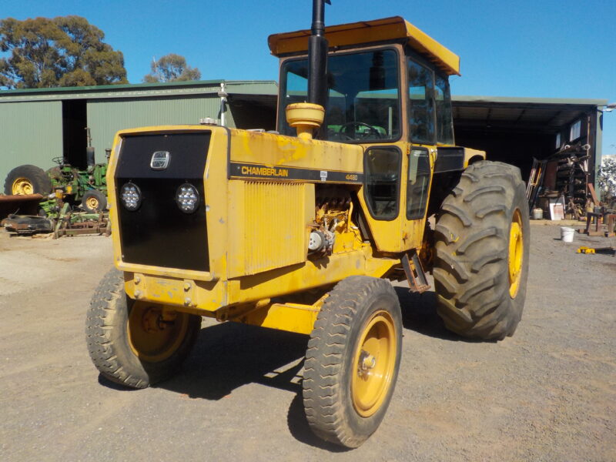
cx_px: 308
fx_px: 534
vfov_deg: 46.8
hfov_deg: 60.0
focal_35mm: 30
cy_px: 231
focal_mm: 4.1
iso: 125
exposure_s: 1/1250
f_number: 3.3
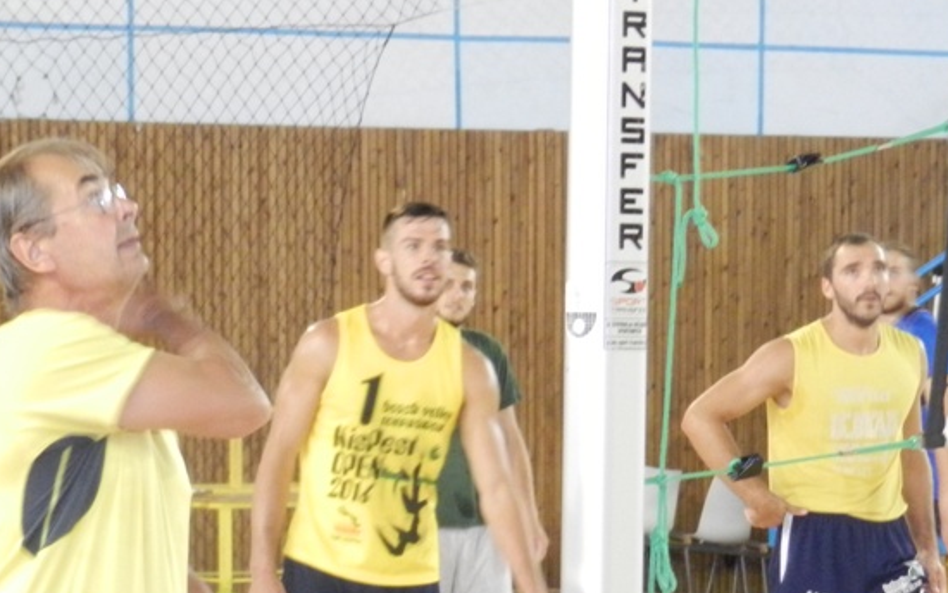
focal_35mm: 227
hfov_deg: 9.2
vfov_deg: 5.8
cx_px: 253
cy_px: 564
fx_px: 5866
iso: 800
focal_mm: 20.5
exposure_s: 1/30
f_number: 4.8
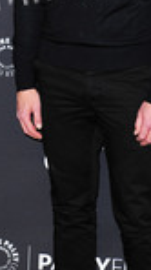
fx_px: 1213
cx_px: 90
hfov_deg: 7.1
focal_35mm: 170
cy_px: 66
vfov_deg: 12.6
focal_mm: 60
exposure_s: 1/320
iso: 500
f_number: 4.5
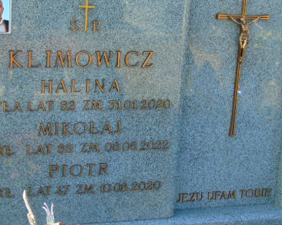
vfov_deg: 19.9
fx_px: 642
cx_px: 117
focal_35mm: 77
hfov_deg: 24.7
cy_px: 96
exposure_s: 1/100
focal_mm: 9.6
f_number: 4.3
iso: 80
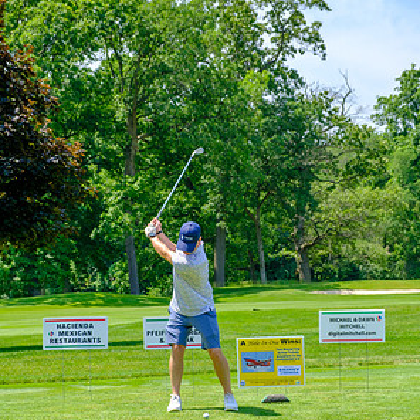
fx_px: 1222
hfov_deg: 19.5
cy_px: 274
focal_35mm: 89
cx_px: 211
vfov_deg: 19.5
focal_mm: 46.3
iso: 200
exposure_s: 1/500
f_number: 5
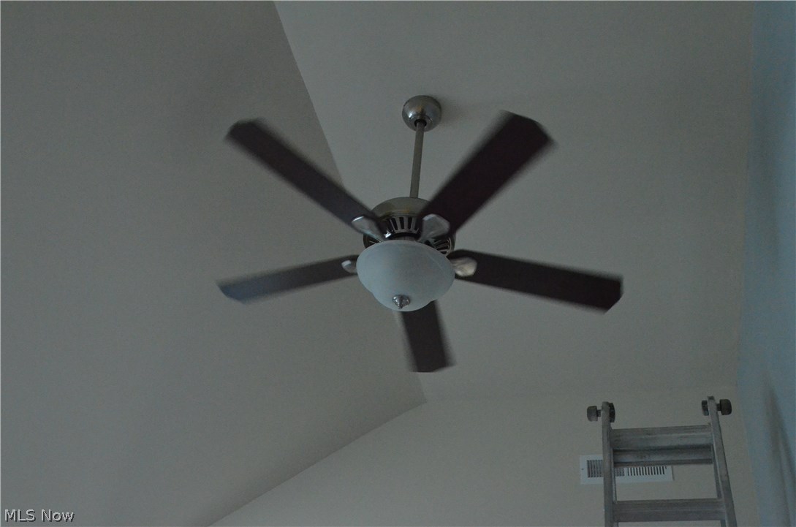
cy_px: 264
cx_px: 398
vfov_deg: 31.7
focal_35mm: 42
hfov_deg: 46.5
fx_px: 927
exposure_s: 1/160
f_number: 6.3
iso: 6400
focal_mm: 28
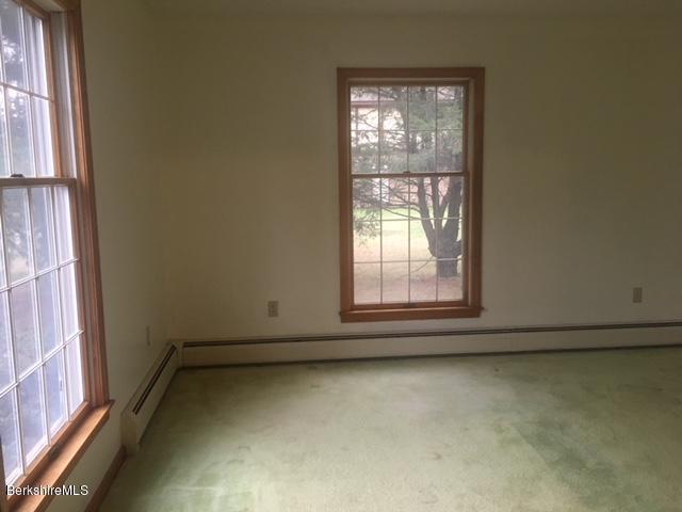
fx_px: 571
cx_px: 341
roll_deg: +1.0
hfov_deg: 61.7
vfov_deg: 48.2
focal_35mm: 29
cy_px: 256
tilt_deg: -6.6
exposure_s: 1/15
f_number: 2.2
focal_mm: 4.15
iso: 80
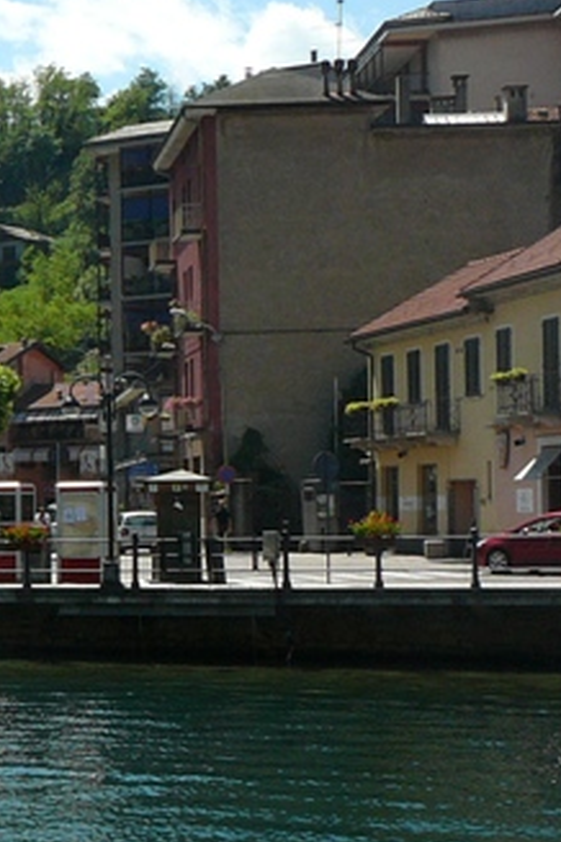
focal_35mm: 89
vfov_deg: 22.8
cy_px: 487
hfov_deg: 14.3
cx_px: -291
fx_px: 2080
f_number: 5
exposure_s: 1/500
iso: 100
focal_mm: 5.2
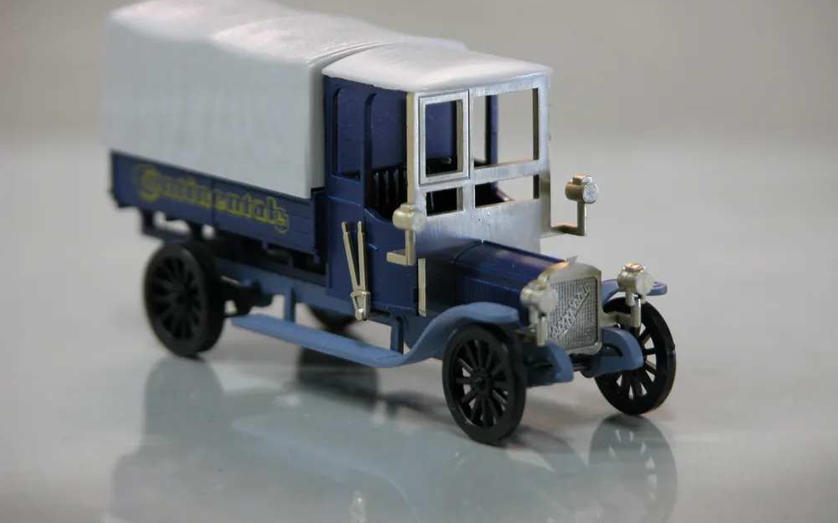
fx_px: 6804
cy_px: 224
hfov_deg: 7.0
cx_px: 419
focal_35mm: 298
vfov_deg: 4.4
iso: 100
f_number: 4.2
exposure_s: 1/7.9
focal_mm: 71.2
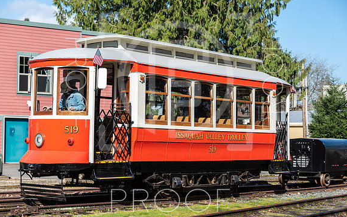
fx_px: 709
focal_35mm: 75
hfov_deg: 27.5
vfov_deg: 17.4
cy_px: 121
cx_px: 180
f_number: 6.3
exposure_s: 1/400
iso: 100
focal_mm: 70
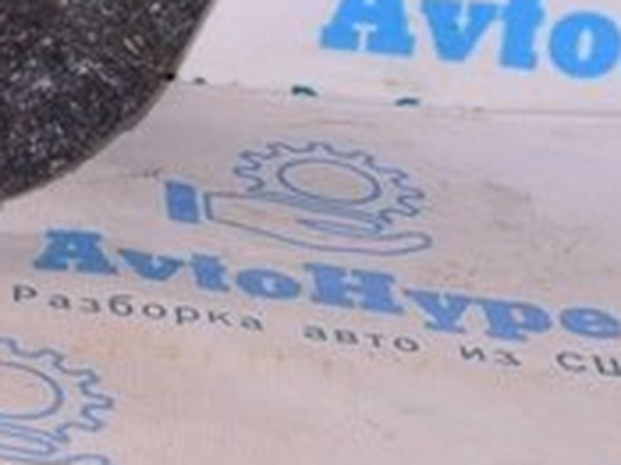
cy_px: -616
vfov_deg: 7.5
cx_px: -614
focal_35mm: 186
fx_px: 3334
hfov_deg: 9.9
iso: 1600
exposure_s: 1/200
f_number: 8
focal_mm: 22
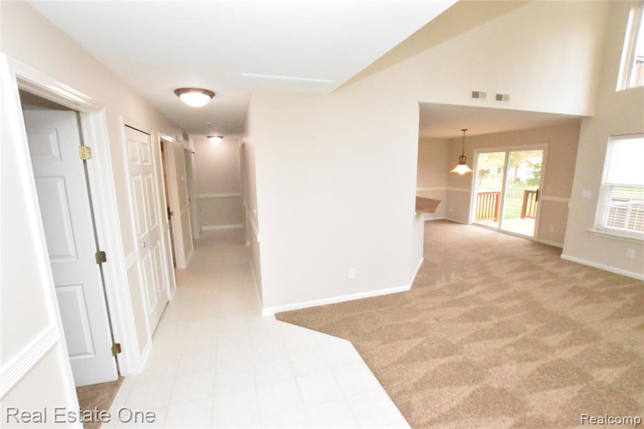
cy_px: 214
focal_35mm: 15
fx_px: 268
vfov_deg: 77.3
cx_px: 322
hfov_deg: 100.4
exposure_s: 1/60
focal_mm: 10
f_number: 22
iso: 20000
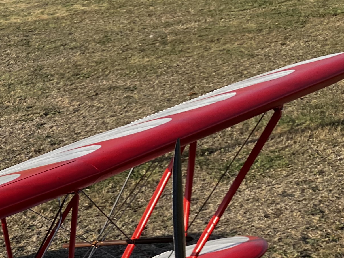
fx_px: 924
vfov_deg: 14.8
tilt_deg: -25.6
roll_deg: +12.6
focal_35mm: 93
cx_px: -194
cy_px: 377
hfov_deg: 18.4
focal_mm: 3.99
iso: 32
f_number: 1.8
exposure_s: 1/1012
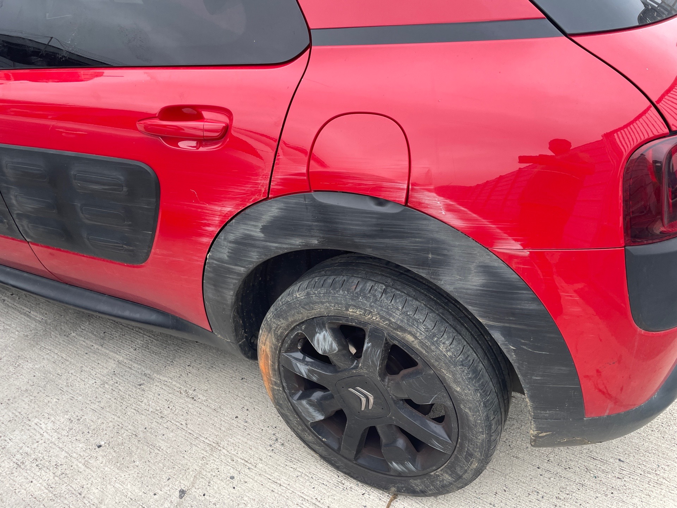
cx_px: 338
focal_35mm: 26
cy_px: 254
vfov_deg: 53.1
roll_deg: -0.5
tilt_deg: -36.2
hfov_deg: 67.3
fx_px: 508
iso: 64
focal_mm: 4.2
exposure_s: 1/121
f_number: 1.6
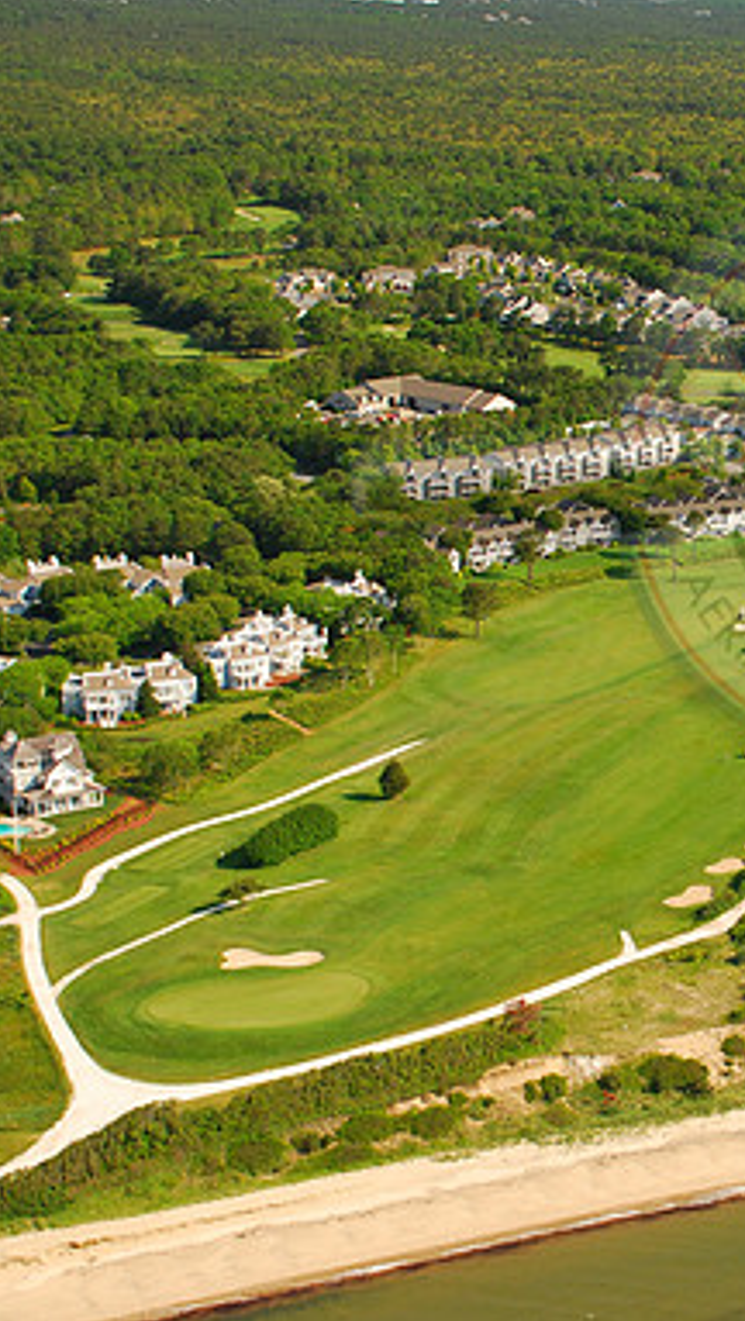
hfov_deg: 15.9
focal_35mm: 74
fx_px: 2586
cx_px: 855
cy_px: 655
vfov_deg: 28.7
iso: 200
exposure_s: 1/200
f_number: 4.5
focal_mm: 31
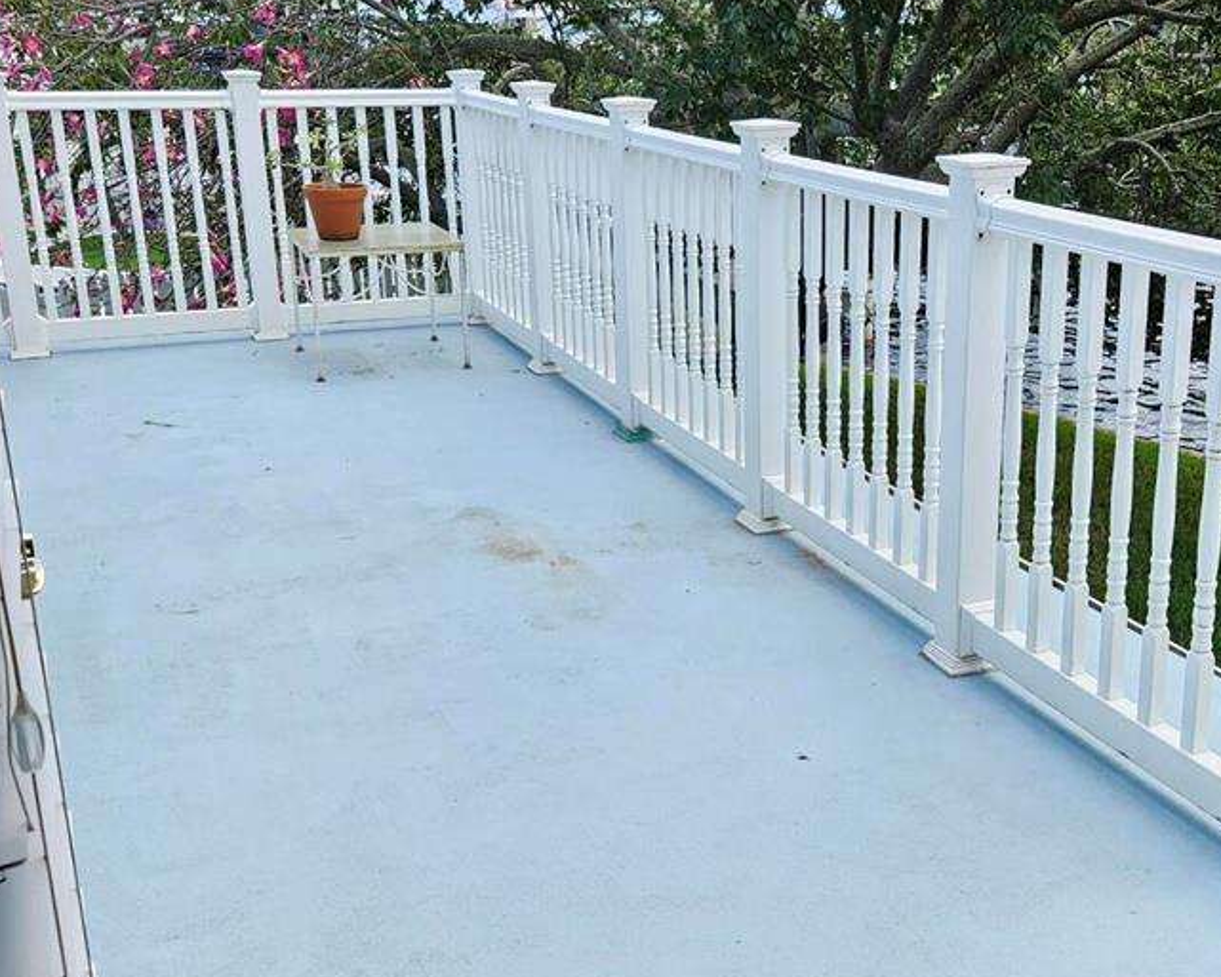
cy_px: 503
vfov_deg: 35.7
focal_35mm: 42
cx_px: 811
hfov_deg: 43.2
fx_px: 1518
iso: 25
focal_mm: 5.4
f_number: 1.8
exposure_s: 1/181
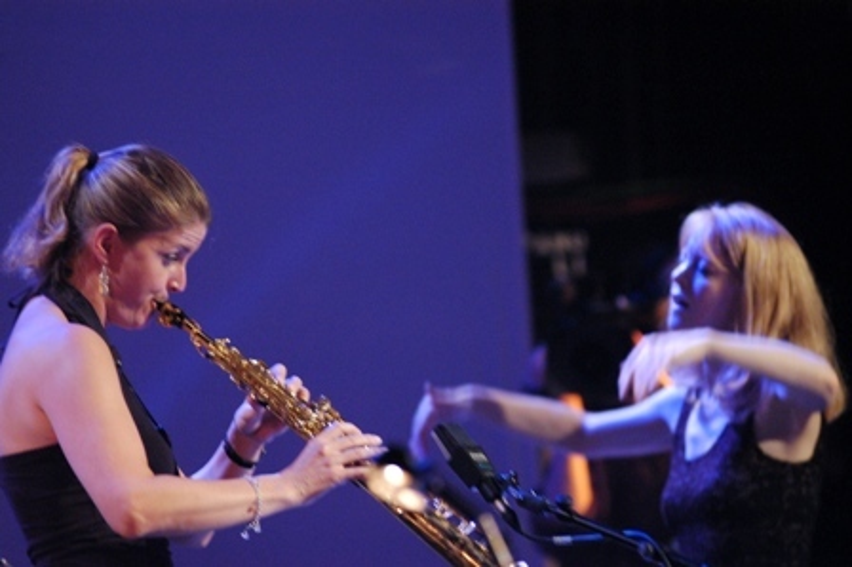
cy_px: 284
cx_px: 426
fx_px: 6562
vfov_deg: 4.9
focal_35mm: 278
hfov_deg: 7.4
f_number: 2.8
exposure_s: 1/60
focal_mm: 185
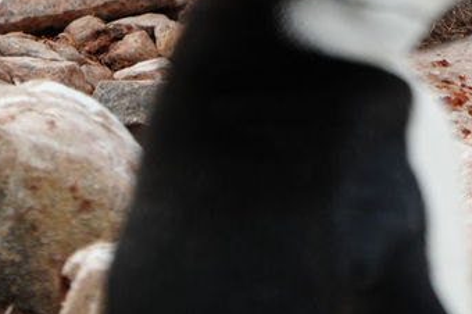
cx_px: 541
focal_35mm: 1884
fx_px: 24677
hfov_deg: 1.1
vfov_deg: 0.7
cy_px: -207
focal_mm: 400
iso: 160
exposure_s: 1/500
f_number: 6.3
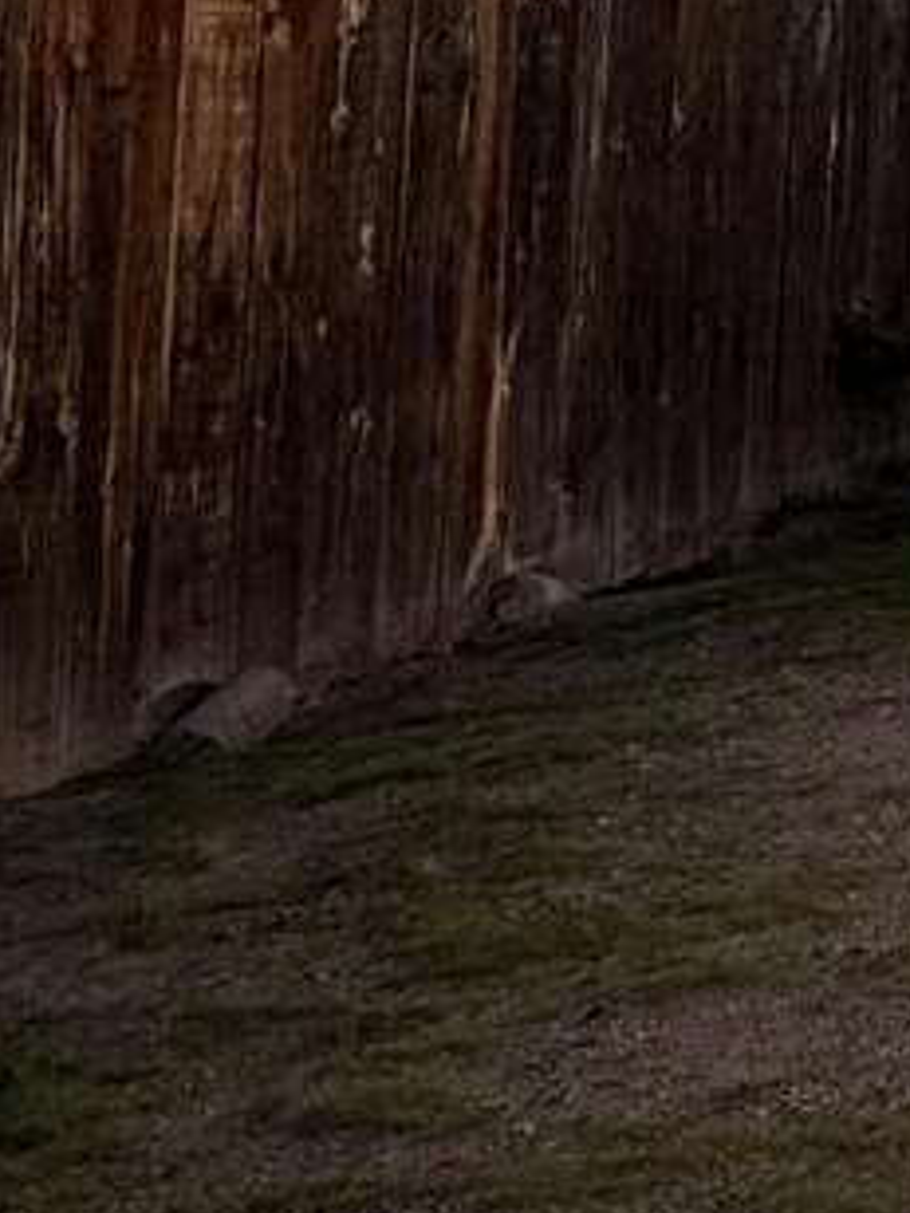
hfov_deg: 10.9
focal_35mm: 91
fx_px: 3190
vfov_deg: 20.5
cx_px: 2722
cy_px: -114
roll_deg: -1.2
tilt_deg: +3.5
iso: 20
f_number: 2.2
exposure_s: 1/1464
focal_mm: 2.22
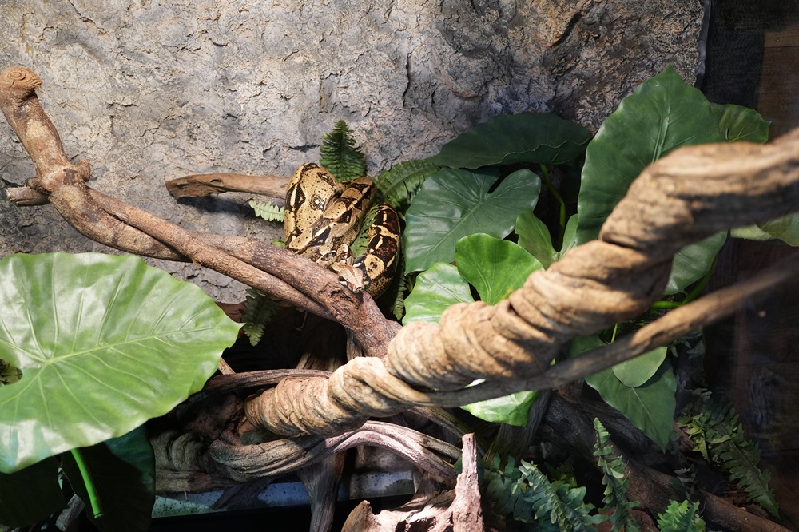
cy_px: 266
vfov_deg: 37.8
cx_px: 400
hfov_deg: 54.5
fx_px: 777
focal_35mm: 35
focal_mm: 35
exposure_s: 1/160
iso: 2500
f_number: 4
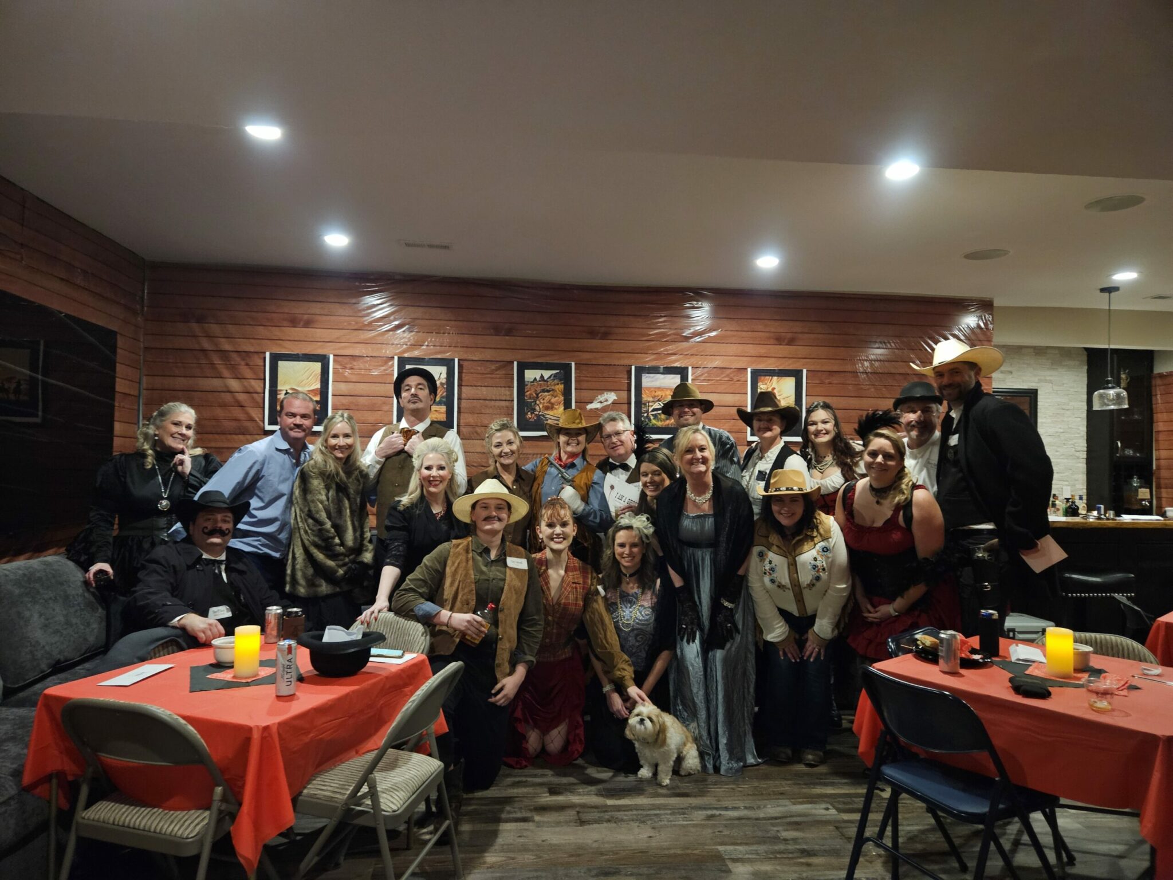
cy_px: 440
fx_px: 779
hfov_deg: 73.9
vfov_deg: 58.9
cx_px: 586
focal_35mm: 23
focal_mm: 5.4
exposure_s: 1/24
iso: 800
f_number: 1.8
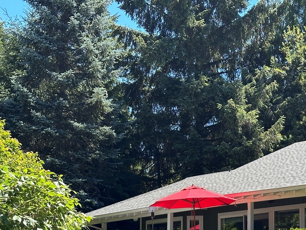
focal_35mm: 85
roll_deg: +0.5
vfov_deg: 17.1
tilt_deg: +7.5
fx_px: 751
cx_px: 265
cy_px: 202
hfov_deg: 22.5
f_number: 1.78
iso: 64
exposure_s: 1/935
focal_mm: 6.86
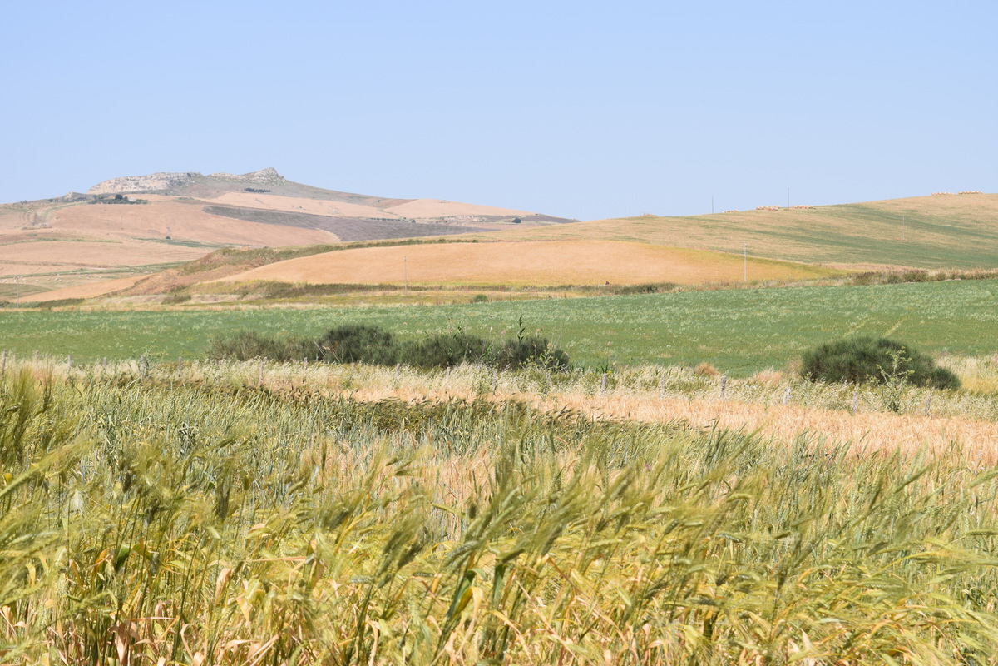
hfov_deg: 24.6
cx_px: 499
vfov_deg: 16.6
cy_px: 333
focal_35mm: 82
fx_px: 2287
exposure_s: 1/400
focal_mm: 55
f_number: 10
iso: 200
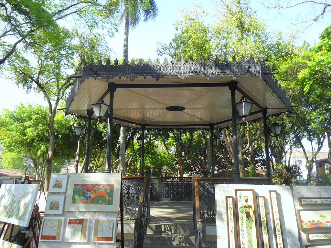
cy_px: 124
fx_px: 258
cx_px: 166
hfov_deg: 65.3
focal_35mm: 27
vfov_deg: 51.4
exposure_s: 1/180
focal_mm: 4.9
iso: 100
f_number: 3.5
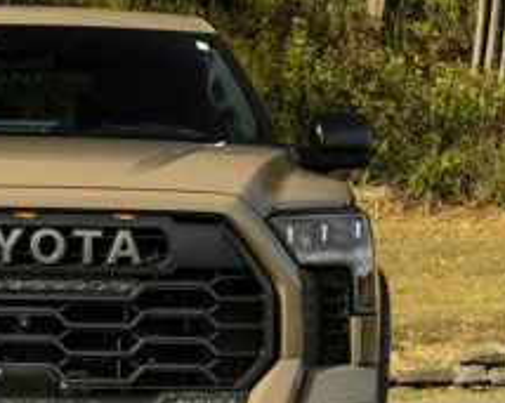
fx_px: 2181
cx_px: 7
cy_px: 270
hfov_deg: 13.0
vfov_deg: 10.6
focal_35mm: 146
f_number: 10
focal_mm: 52
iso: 800
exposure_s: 1/640
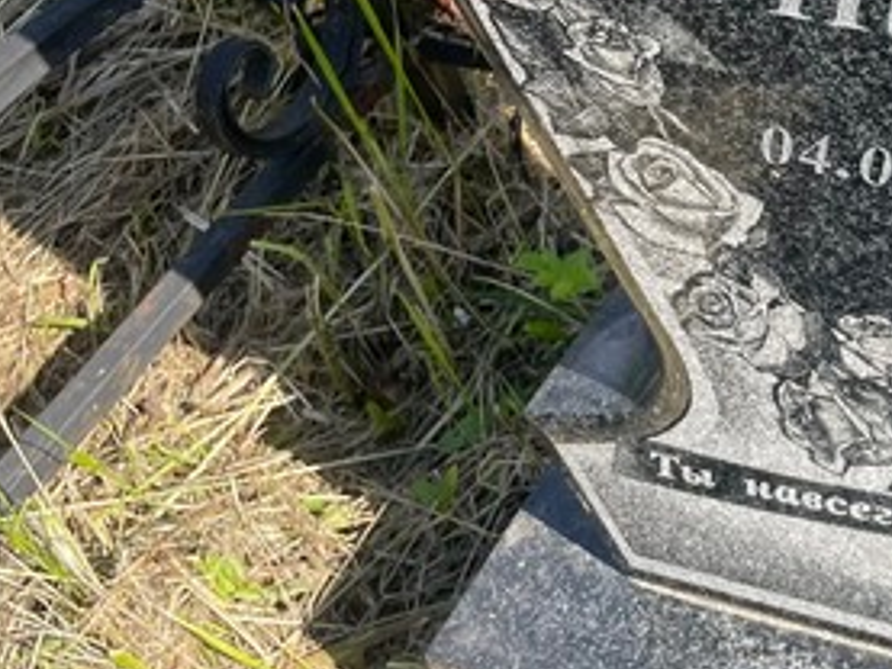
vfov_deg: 19.2
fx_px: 1933
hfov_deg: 23.2
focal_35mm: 75
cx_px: 1146
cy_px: 42
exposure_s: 1/1043
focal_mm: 4.2
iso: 32
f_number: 1.6
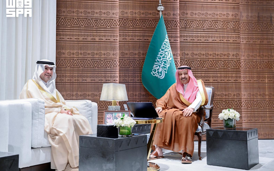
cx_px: 136
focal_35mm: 38
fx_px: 284
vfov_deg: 33.6
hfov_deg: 51.5
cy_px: 86
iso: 1250
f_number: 4
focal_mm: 37
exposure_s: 1/50
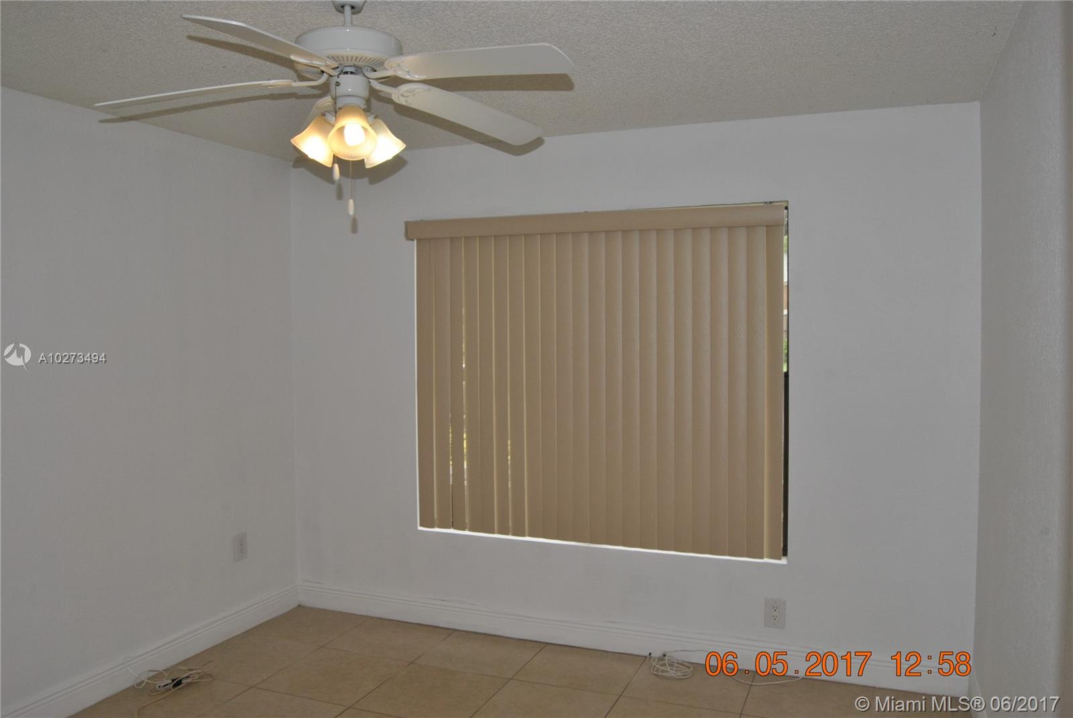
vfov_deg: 48.0
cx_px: 536
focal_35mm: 27
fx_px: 805
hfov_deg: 67.3
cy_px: 359
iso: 200
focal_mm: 18
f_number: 3.5
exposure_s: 1/60
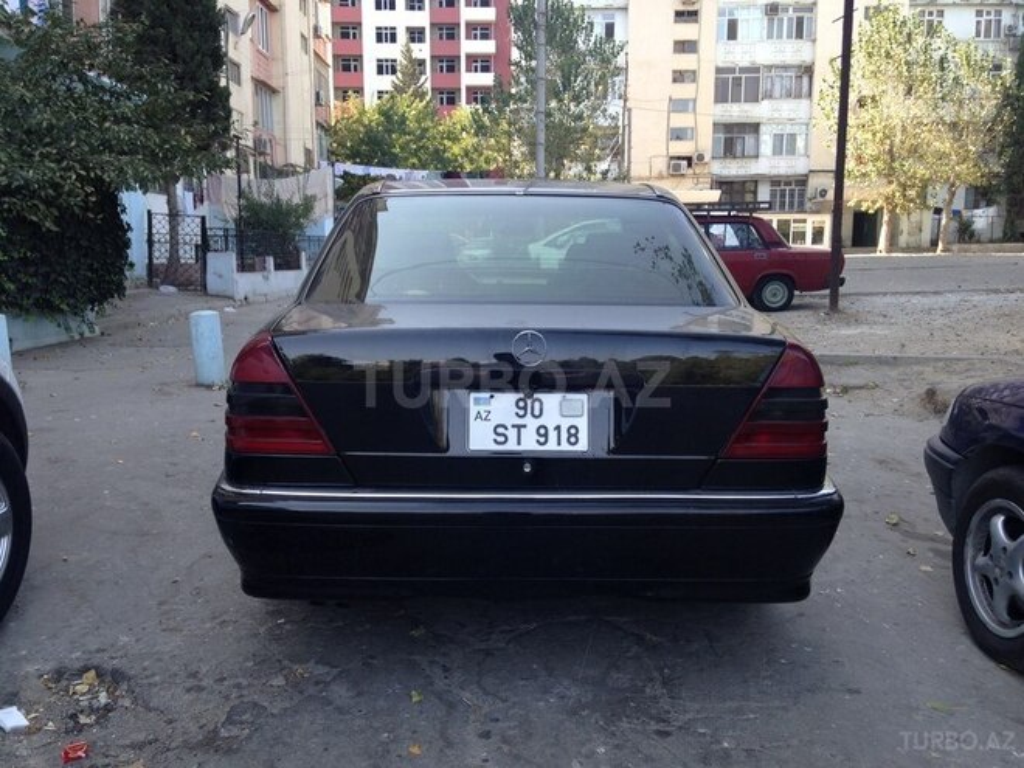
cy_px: 384
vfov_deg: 42.9
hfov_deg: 55.4
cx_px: 512
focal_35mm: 33
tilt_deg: -7.1
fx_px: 976
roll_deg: +0.9
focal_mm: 4.12
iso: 50
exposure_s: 1/189
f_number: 2.4
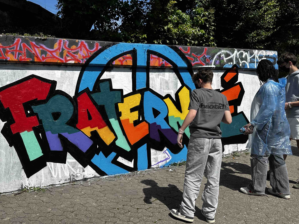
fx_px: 225
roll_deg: -1.1
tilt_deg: +0.1
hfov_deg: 67.3
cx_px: 148
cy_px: 107
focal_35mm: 26
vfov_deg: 53.0
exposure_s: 1/6623
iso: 80
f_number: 1.78
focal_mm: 6.86
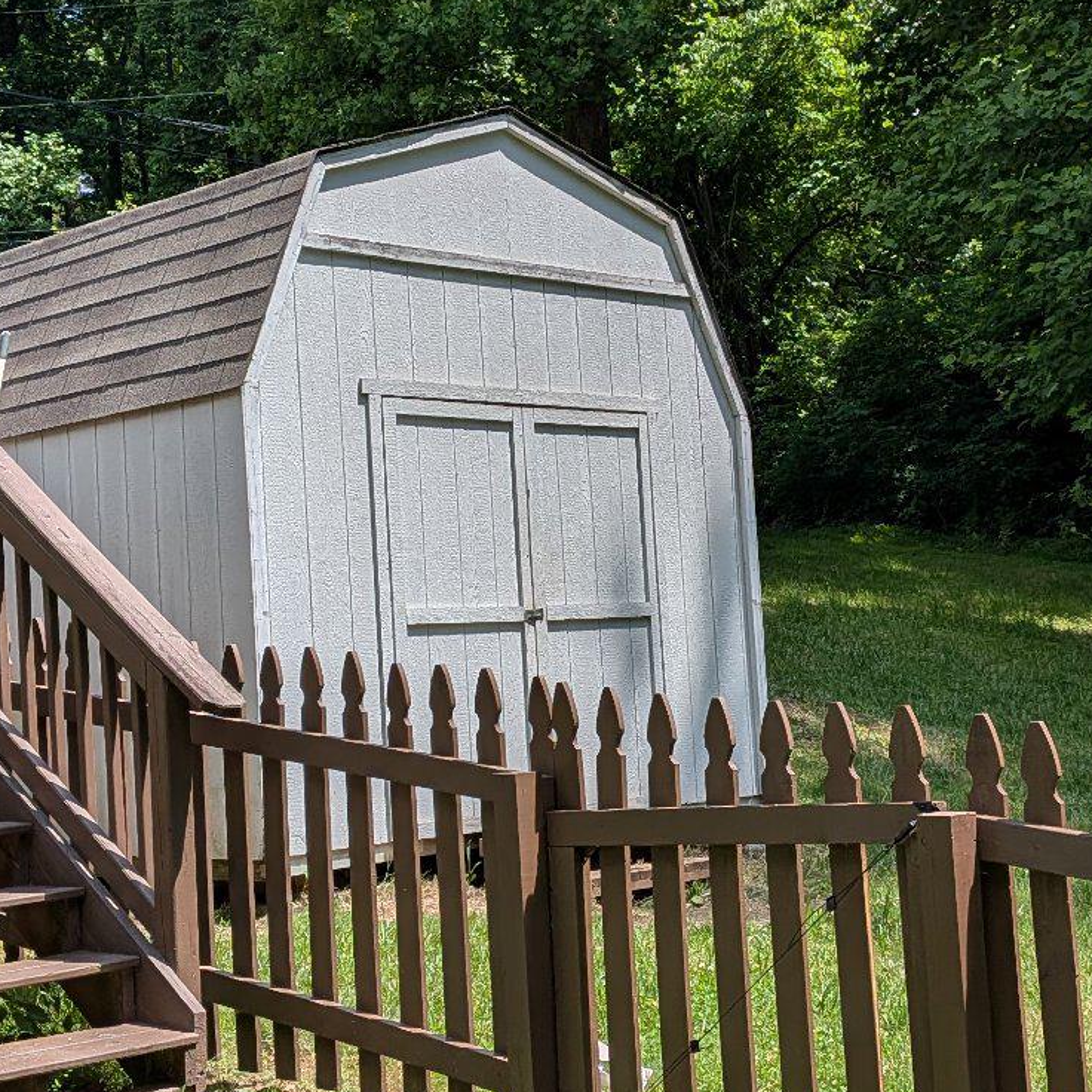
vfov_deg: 29.1
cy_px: 540
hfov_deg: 29.1
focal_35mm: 59
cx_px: 589
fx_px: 2106
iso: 29
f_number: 1.7
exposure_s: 1/1300
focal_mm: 4.53
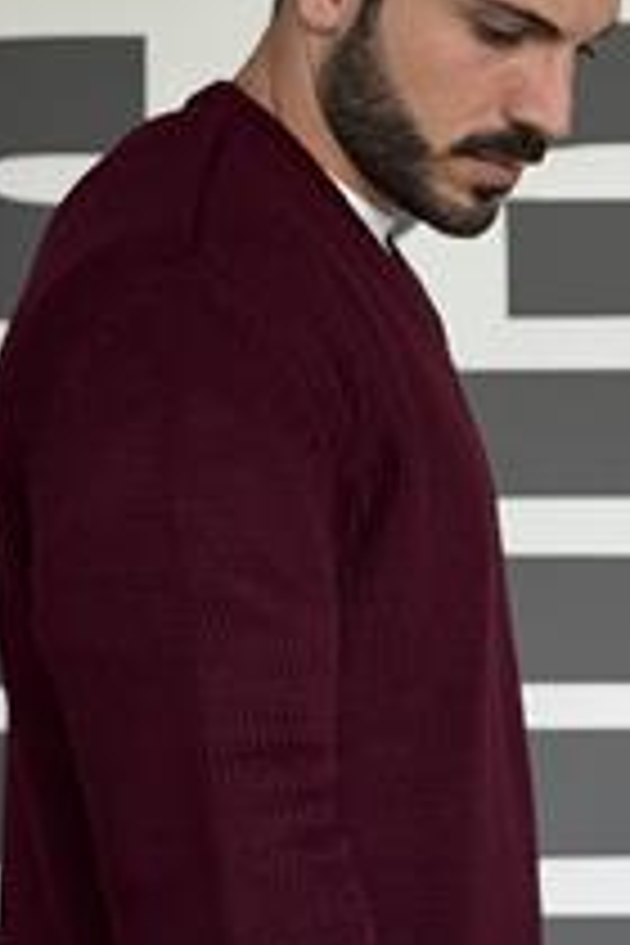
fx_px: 3333
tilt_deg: +3.1
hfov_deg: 10.8
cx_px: 342
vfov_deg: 16.1
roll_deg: +0.0
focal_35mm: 127
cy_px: 470
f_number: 1.78
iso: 125
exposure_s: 1/227
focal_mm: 6.76
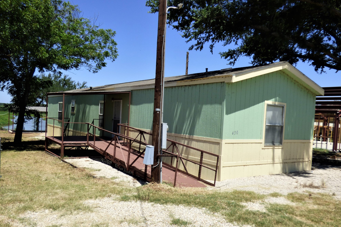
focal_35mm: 32
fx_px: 303
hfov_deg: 58.7
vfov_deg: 41.0
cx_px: 168
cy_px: 128
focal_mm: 5.29
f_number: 3.3
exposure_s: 1/1300
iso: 100
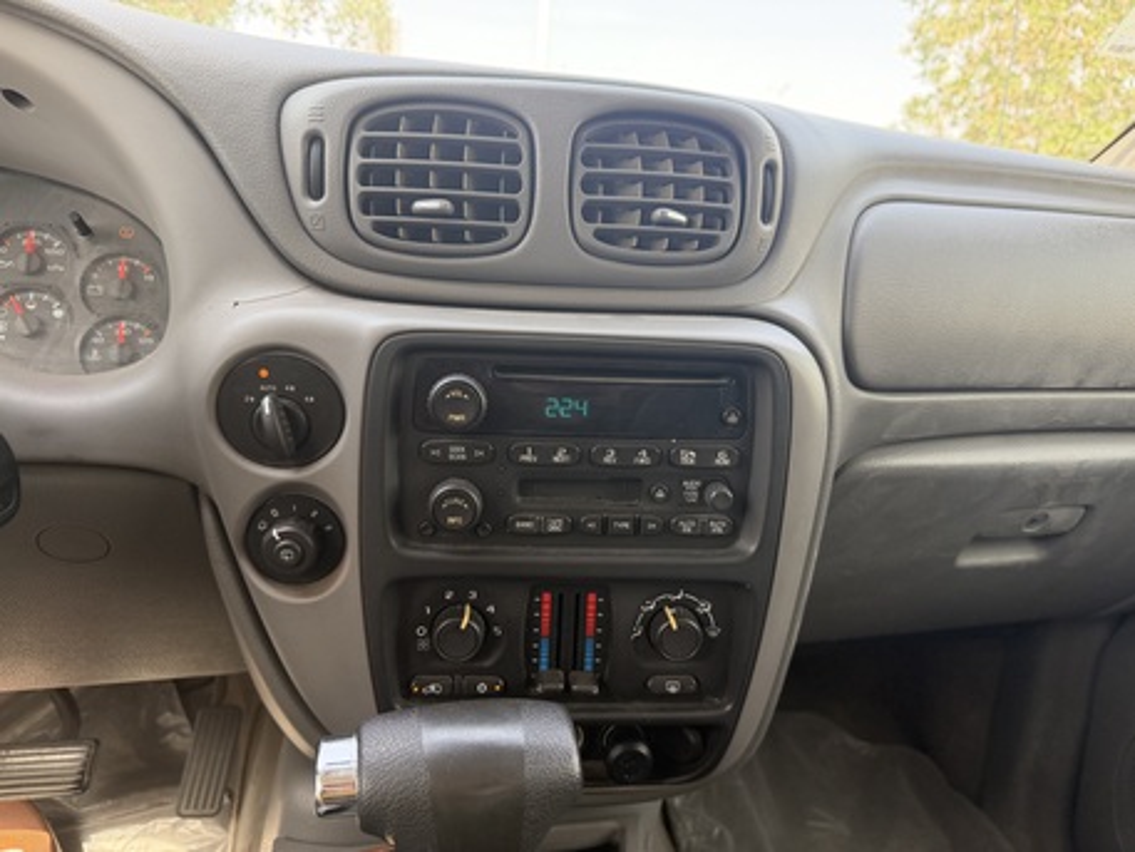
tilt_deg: -14.9
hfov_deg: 71.6
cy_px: 426
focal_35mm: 24
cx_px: 568
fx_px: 787
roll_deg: -3.9
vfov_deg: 56.8
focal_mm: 6.76
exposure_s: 1/220
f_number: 1.78
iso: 200
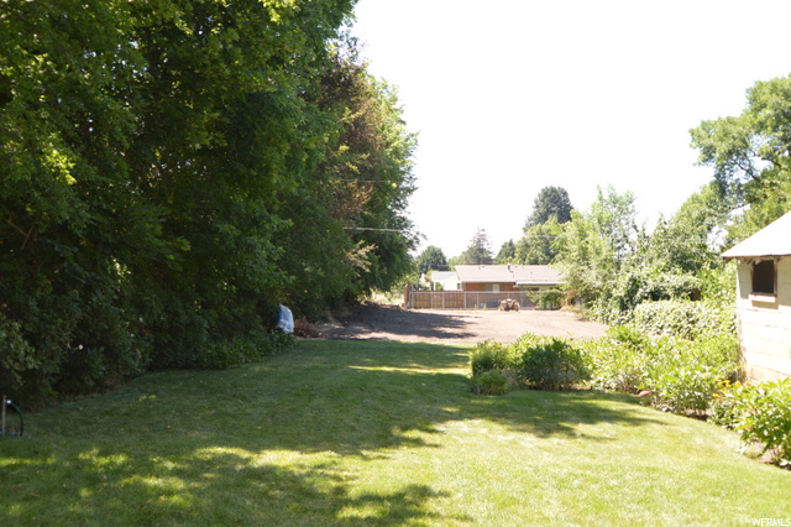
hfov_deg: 53.2
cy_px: 264
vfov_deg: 36.8
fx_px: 791
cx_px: 396
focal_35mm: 36
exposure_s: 1/125
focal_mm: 24
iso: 220
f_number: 5.6
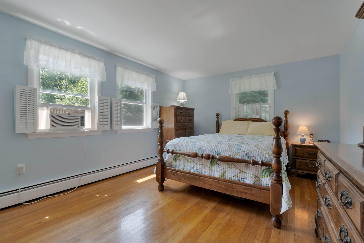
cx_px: 182
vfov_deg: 73.8
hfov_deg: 96.7
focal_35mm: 16
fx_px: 162
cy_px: 122
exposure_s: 1/500
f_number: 8
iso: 800
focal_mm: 16
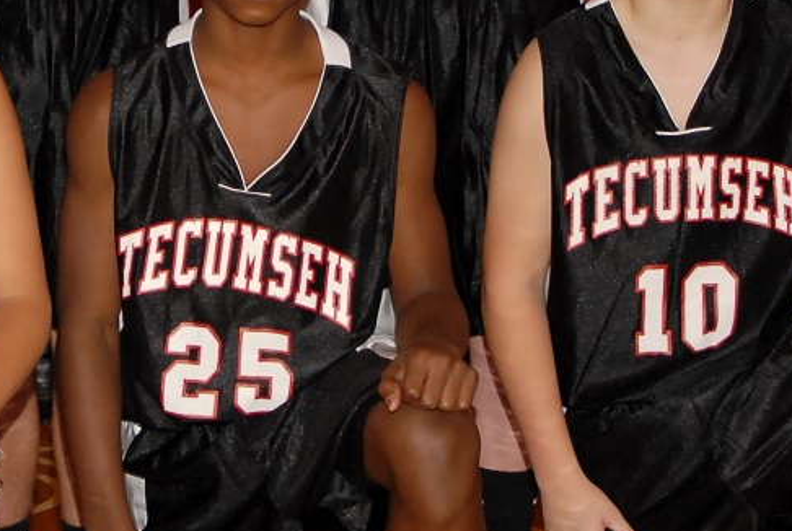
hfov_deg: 9.8
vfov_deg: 6.6
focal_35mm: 209
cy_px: 86
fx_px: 4606
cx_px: 121
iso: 400
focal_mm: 35
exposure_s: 1/100
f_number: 4.5
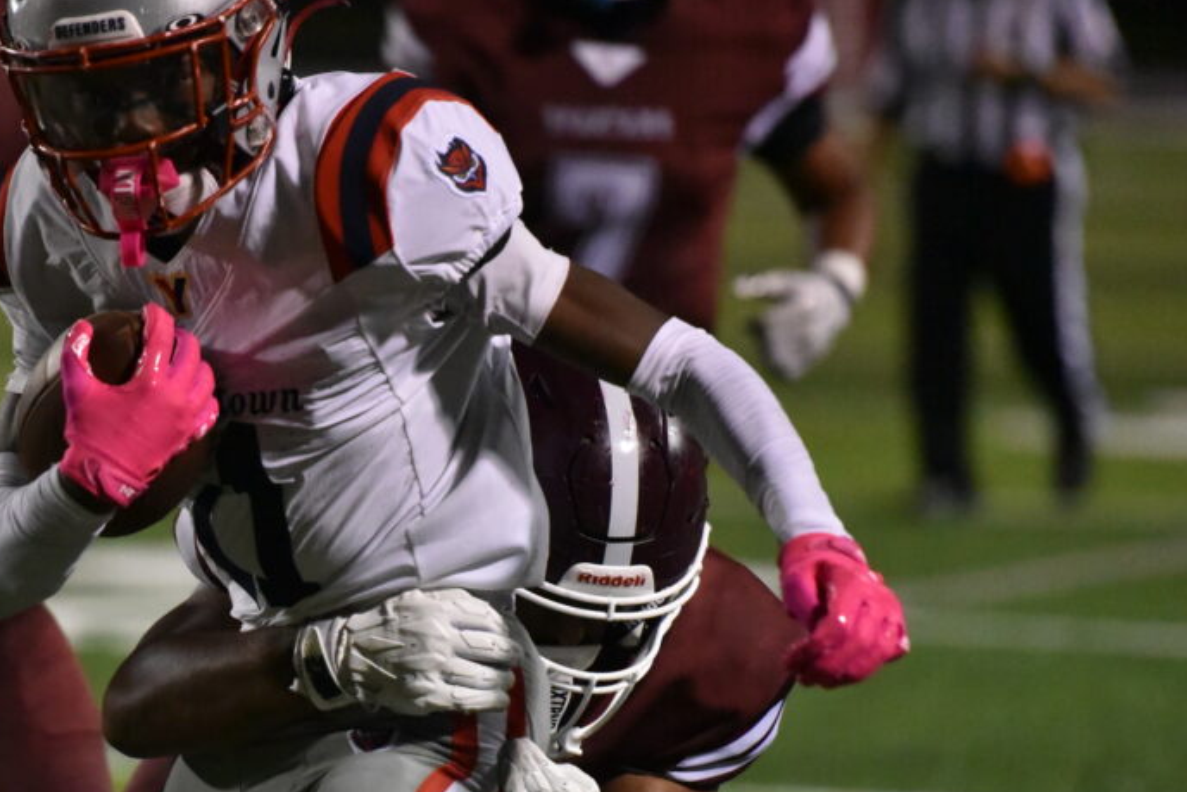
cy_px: 520
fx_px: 11509
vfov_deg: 3.9
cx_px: 207
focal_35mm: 349
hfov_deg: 5.9
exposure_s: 1/2500
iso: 12800
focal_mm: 200
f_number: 2.8
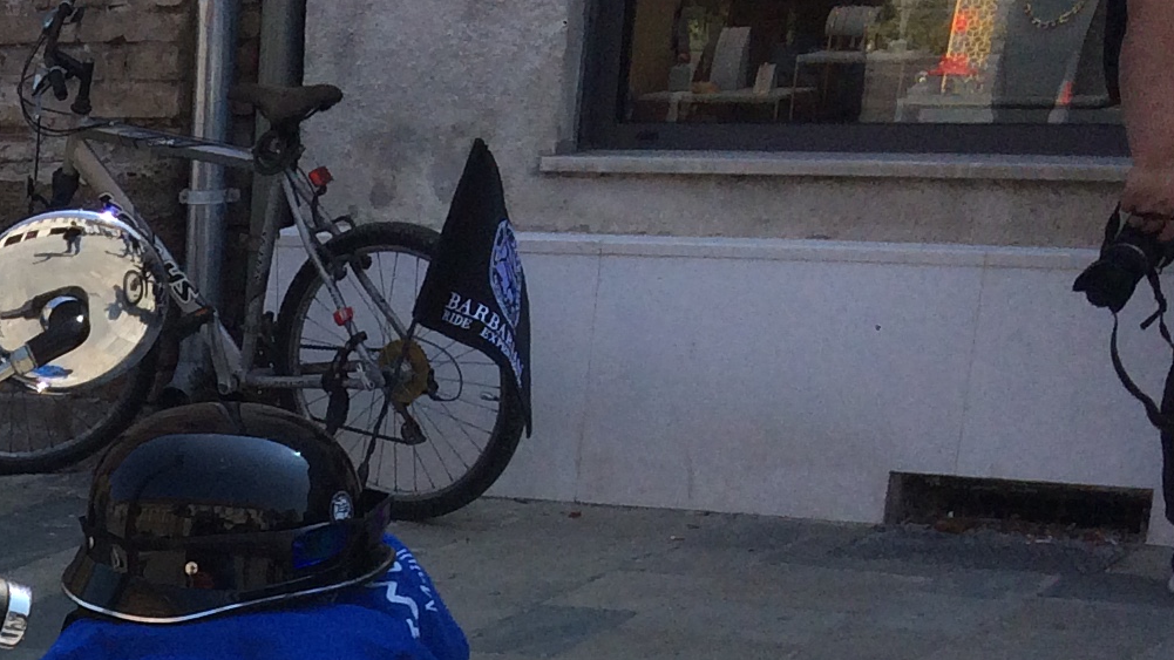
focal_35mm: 103
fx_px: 3206
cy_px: 1339
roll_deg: +2.4
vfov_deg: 10.7
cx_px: -611
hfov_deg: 18.3
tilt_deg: -25.5
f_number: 2.2
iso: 32
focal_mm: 4.15
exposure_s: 1/2053
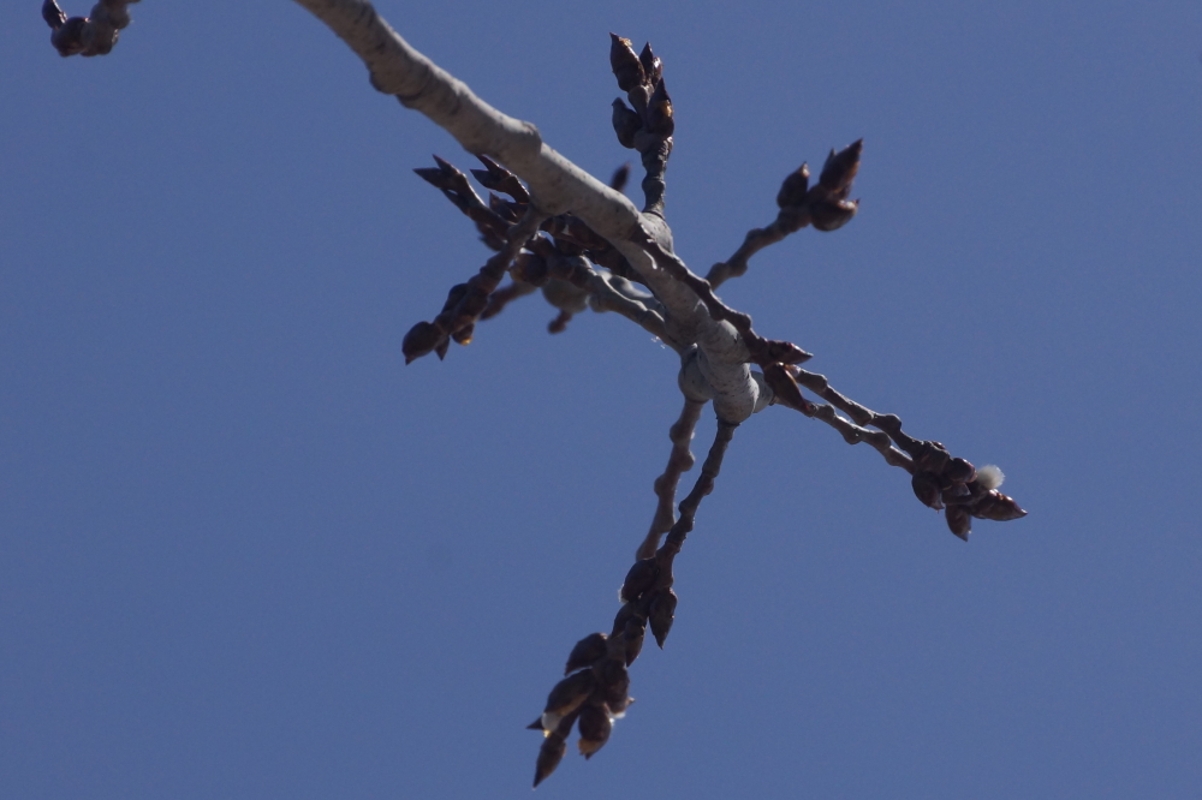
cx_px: 601
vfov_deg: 3.7
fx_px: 12516
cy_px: 400
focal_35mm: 375
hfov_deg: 5.5
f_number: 11
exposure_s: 1/400
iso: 400
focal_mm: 250
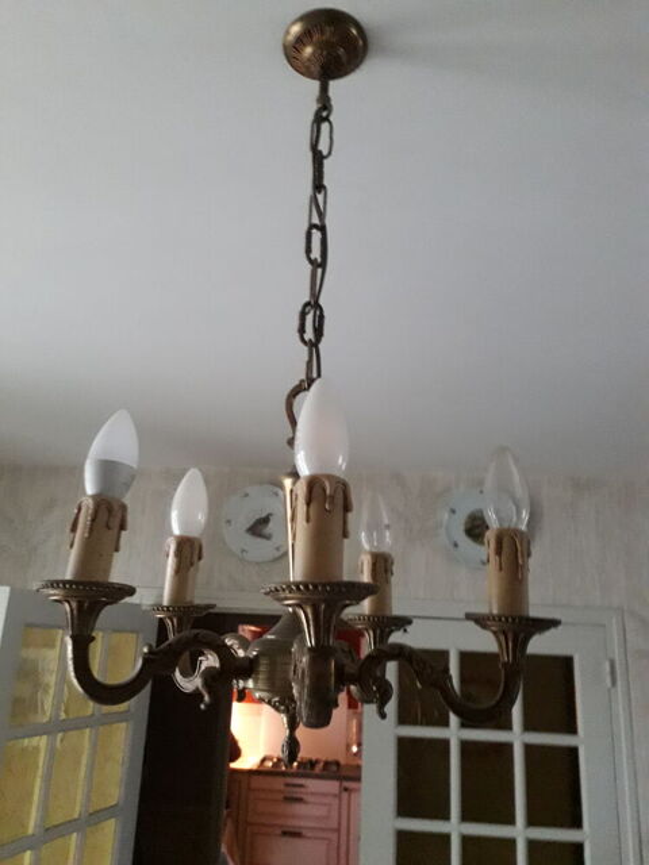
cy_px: 432
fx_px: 675
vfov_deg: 65.3
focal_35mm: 27
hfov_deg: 51.4
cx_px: 324
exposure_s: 1/20
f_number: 1.9
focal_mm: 3.6
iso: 500
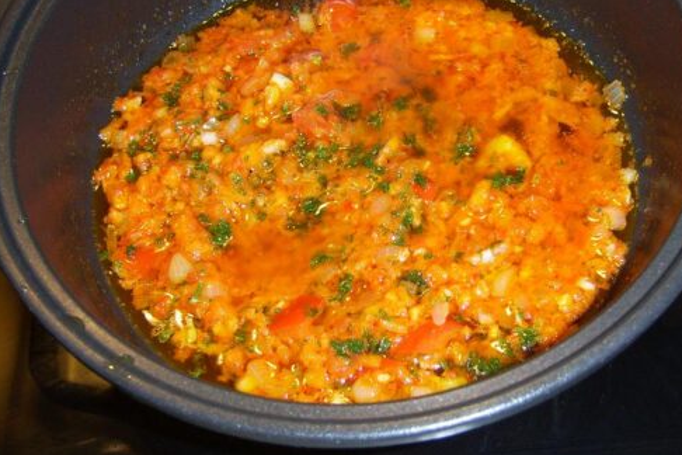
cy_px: 223
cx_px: 377
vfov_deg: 26.0
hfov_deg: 38.1
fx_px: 985
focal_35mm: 52
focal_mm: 7.8
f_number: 2.8
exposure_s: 1/30
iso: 100
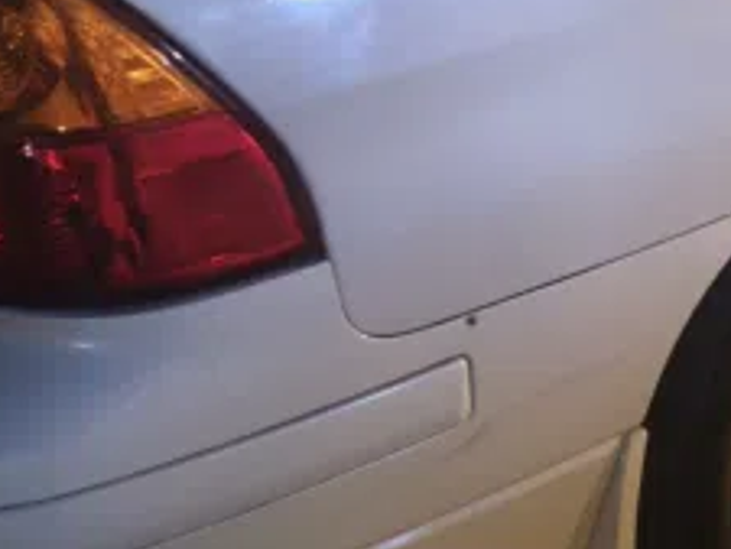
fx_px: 1564
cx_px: 796
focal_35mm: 74
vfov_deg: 19.3
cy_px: -19
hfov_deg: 24.6
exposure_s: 1/20
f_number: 1.5
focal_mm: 4.94
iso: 1000
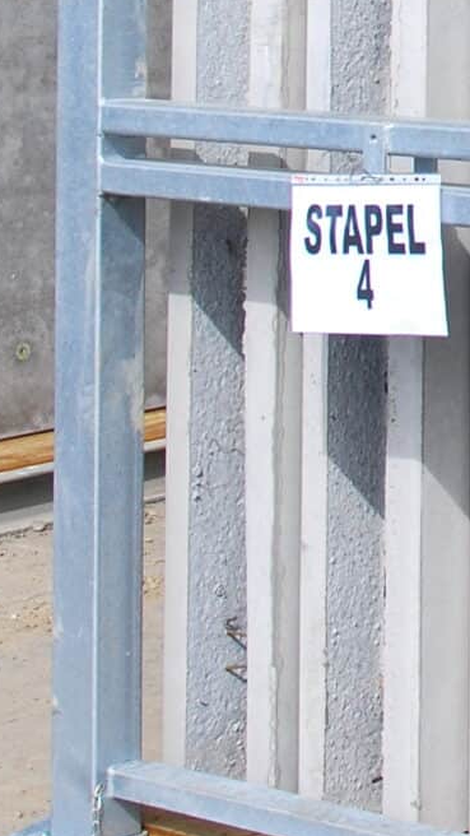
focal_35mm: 135
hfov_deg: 8.5
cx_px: 951
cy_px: -158
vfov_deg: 15.4
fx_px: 2991
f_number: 9
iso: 100
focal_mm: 22
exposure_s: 1/160
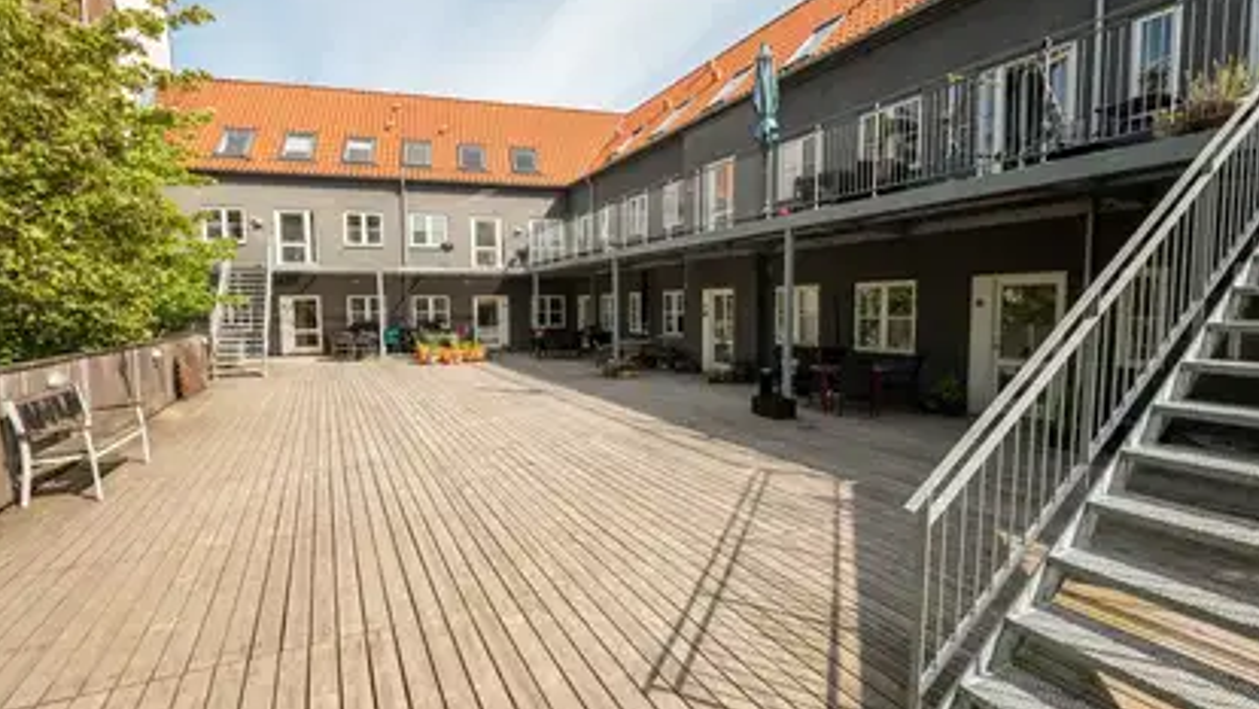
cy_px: 356
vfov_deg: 63.9
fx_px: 568
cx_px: 633
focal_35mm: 17
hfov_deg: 95.9
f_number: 10
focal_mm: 16
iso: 100
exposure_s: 1/80
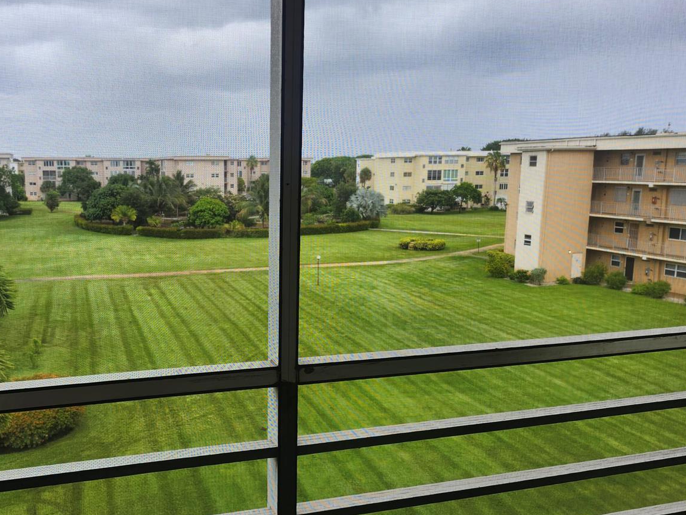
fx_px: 634
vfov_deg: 44.2
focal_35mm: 32
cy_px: 266
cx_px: 234
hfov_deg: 55.7
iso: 25
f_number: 1.8
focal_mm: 5.54
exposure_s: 1/180
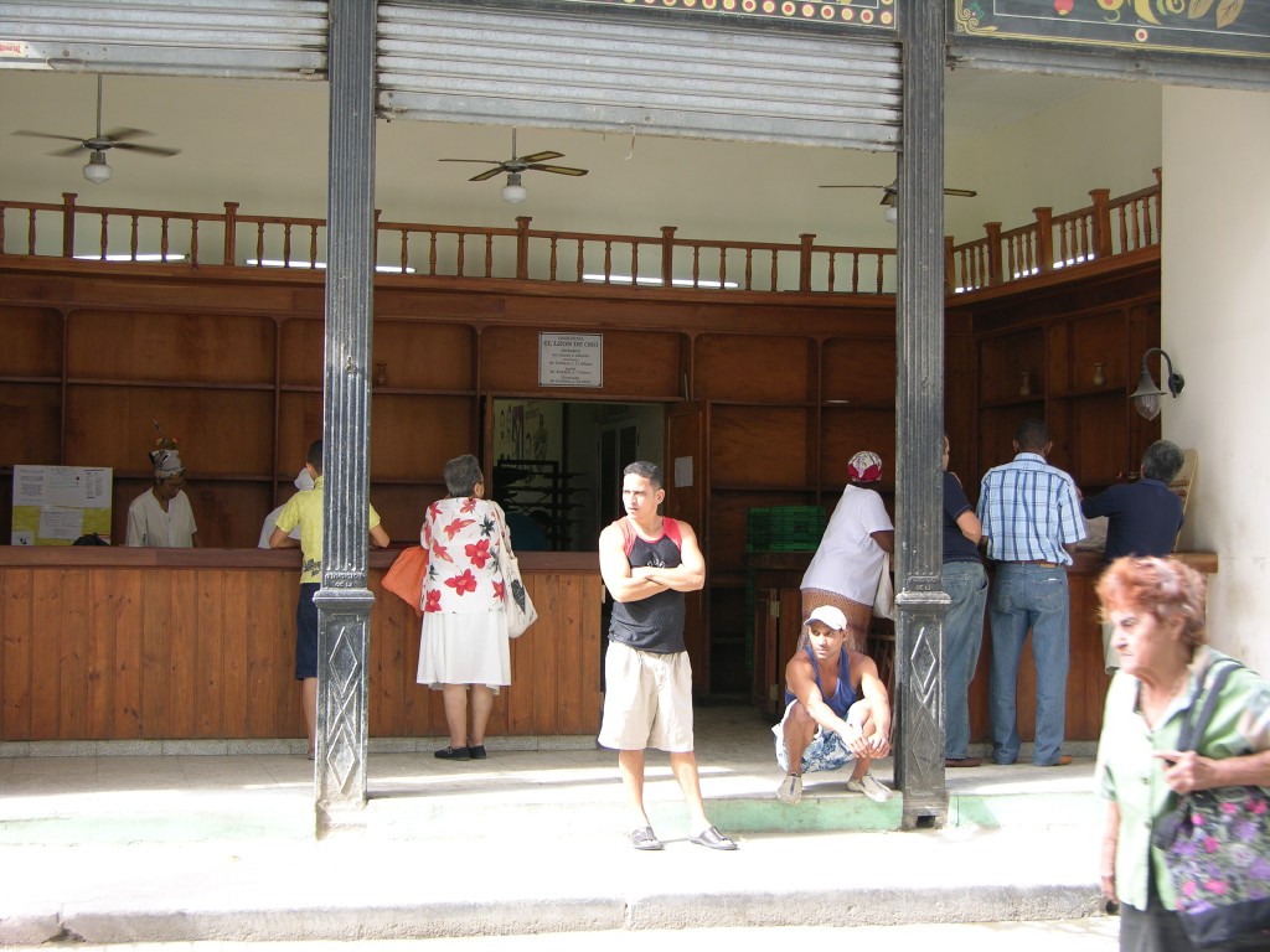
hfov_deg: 33.2
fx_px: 2128
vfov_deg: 25.2
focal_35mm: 58
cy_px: 476
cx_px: 635
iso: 50
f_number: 3.1
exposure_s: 1/53.6
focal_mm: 14.7
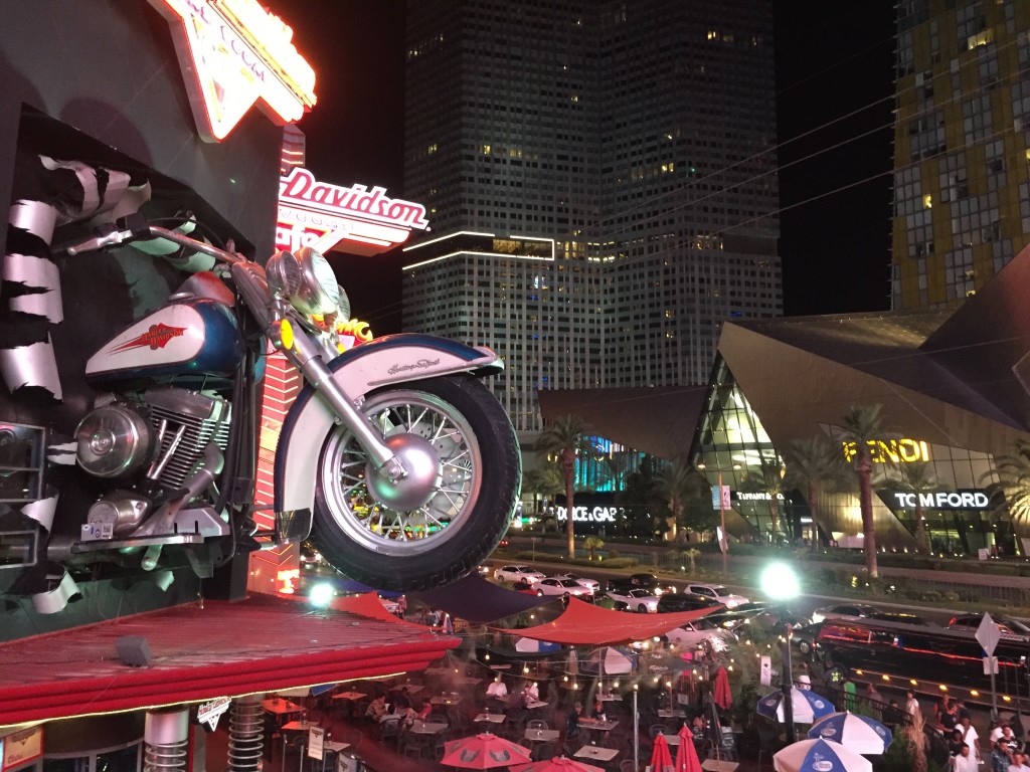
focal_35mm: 29
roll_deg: -0.6
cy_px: 386
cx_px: 515
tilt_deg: +6.9
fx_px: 863
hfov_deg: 61.7
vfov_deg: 48.2
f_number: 2.2
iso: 250
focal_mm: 4.15
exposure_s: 1/20
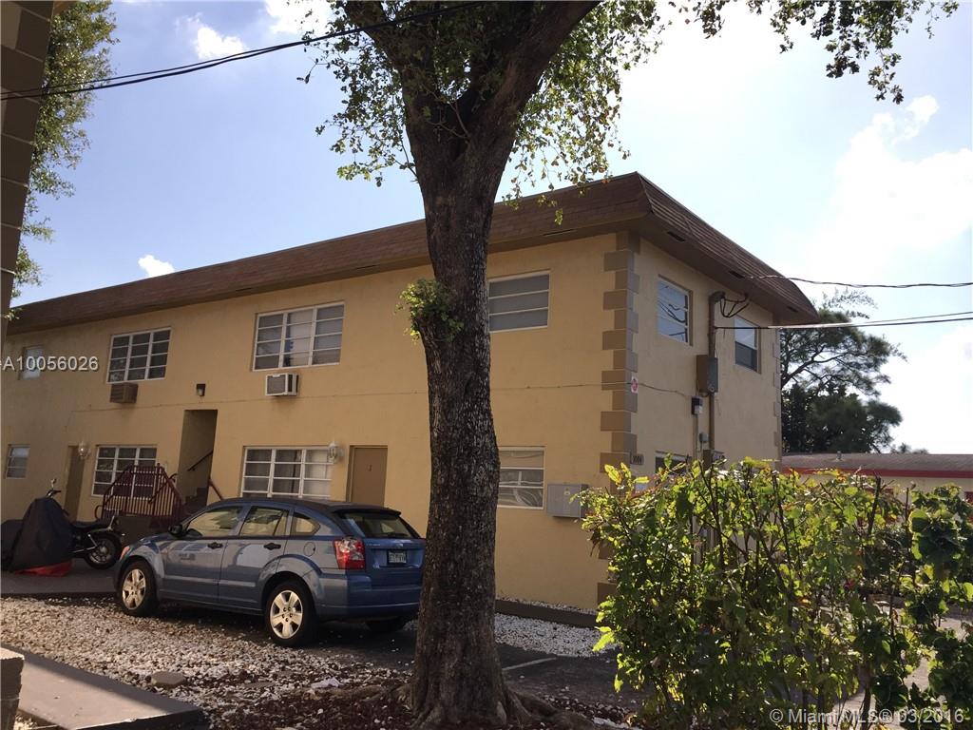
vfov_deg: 48.2
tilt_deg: +10.4
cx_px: 486
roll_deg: -4.0
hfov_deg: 61.7
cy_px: 365
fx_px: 815
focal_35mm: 29
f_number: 2.2
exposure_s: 1/3049
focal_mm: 4.15
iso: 50
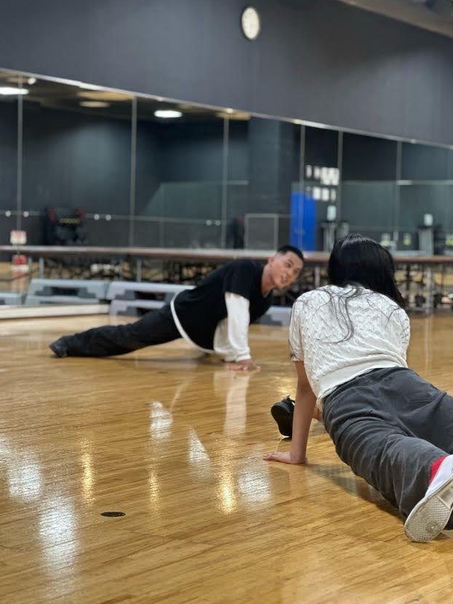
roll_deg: -1.8
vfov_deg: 25.0
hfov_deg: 18.9
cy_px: 304
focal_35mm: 78
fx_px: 1361
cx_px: 228
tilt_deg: -2.3
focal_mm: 9
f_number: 2.8
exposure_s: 1/33
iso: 200
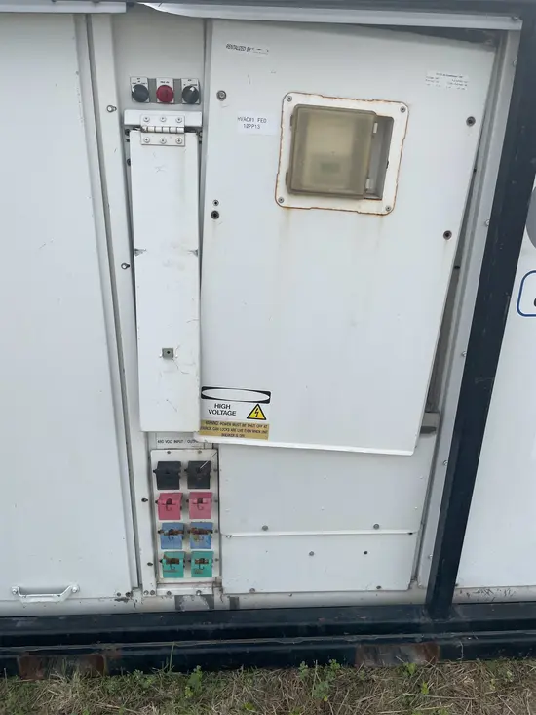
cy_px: 358
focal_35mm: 26
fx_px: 537
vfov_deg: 67.3
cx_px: 268
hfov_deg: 53.1
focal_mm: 4.2
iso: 32
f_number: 1.6
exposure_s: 1/2618
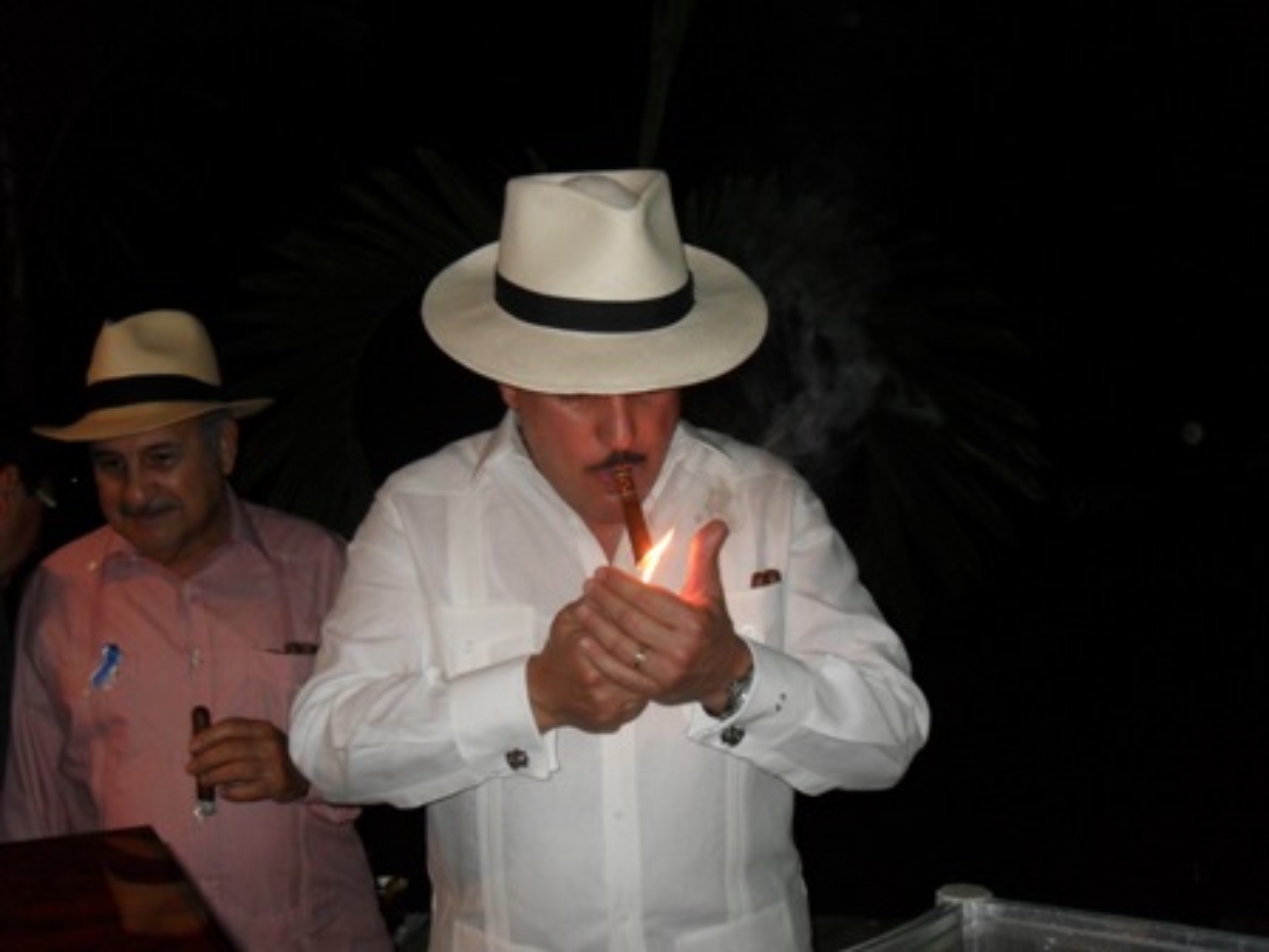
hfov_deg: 52.6
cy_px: 476
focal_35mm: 35
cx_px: 634
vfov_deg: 40.7
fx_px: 1283
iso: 200
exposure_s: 1/45
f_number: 2.8
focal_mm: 6.2
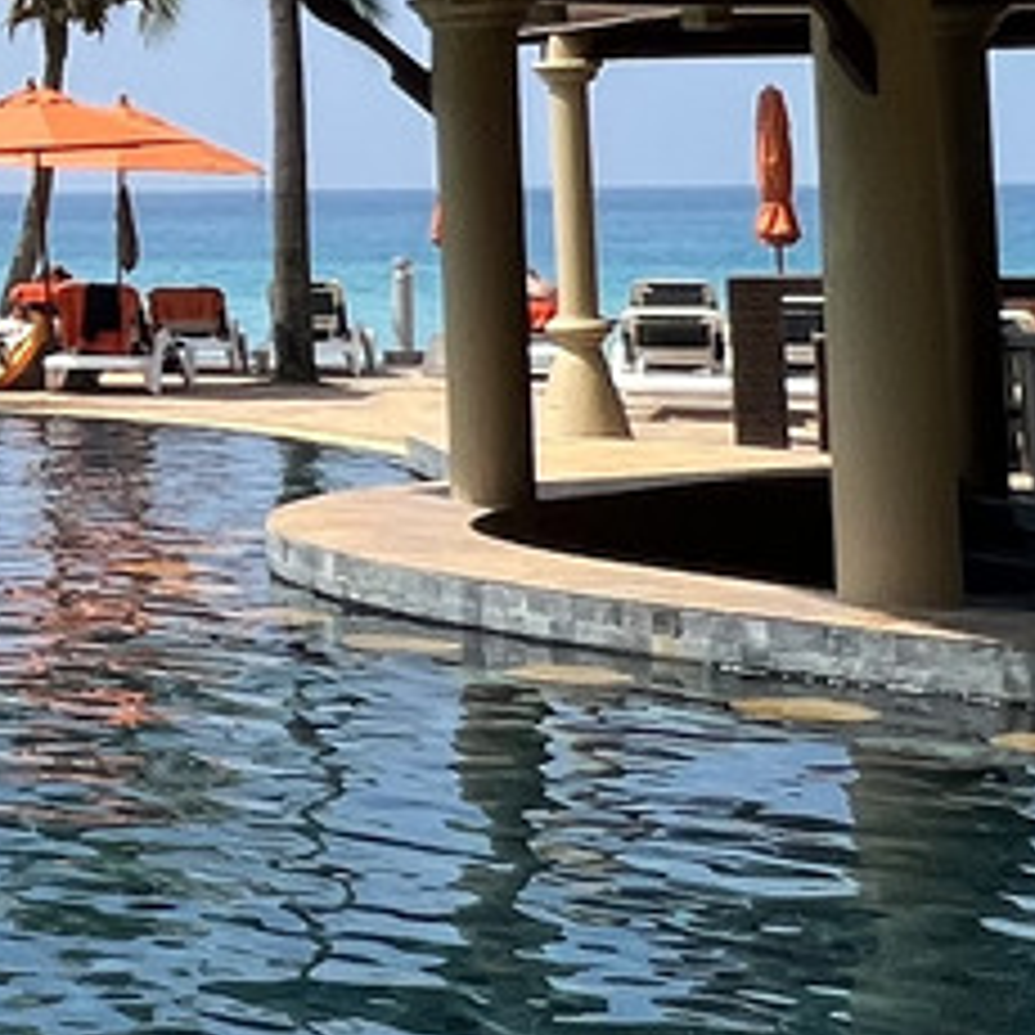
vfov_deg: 21.1
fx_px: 2706
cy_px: 72
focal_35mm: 80
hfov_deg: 15.3
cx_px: -1260
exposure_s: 1/2016
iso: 32
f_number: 1.8
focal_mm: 1.57
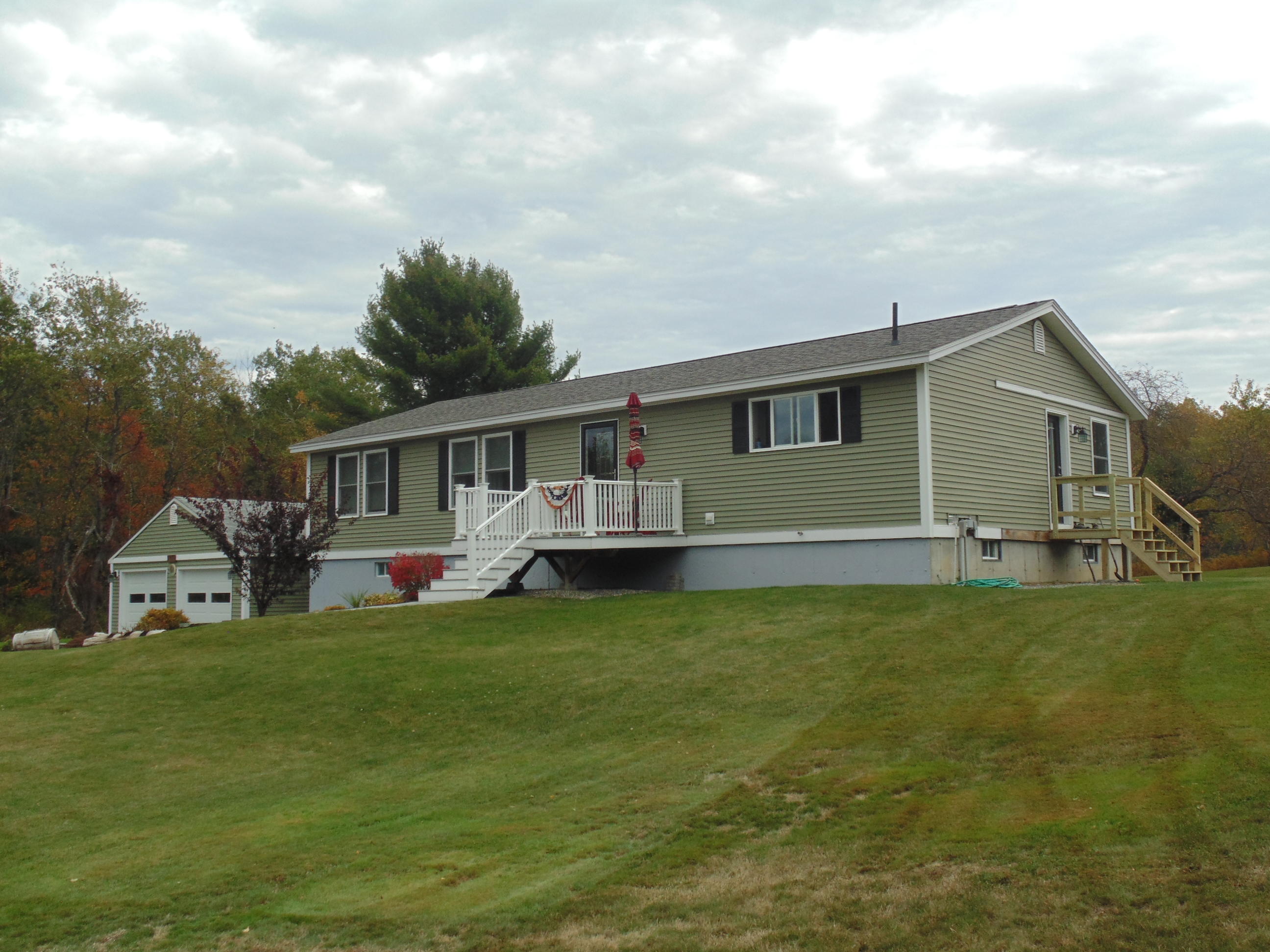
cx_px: 635
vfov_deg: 41.8
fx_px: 1247
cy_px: 476
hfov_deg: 54.0
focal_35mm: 34
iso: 80
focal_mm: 6.2
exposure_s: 1/640
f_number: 3.4
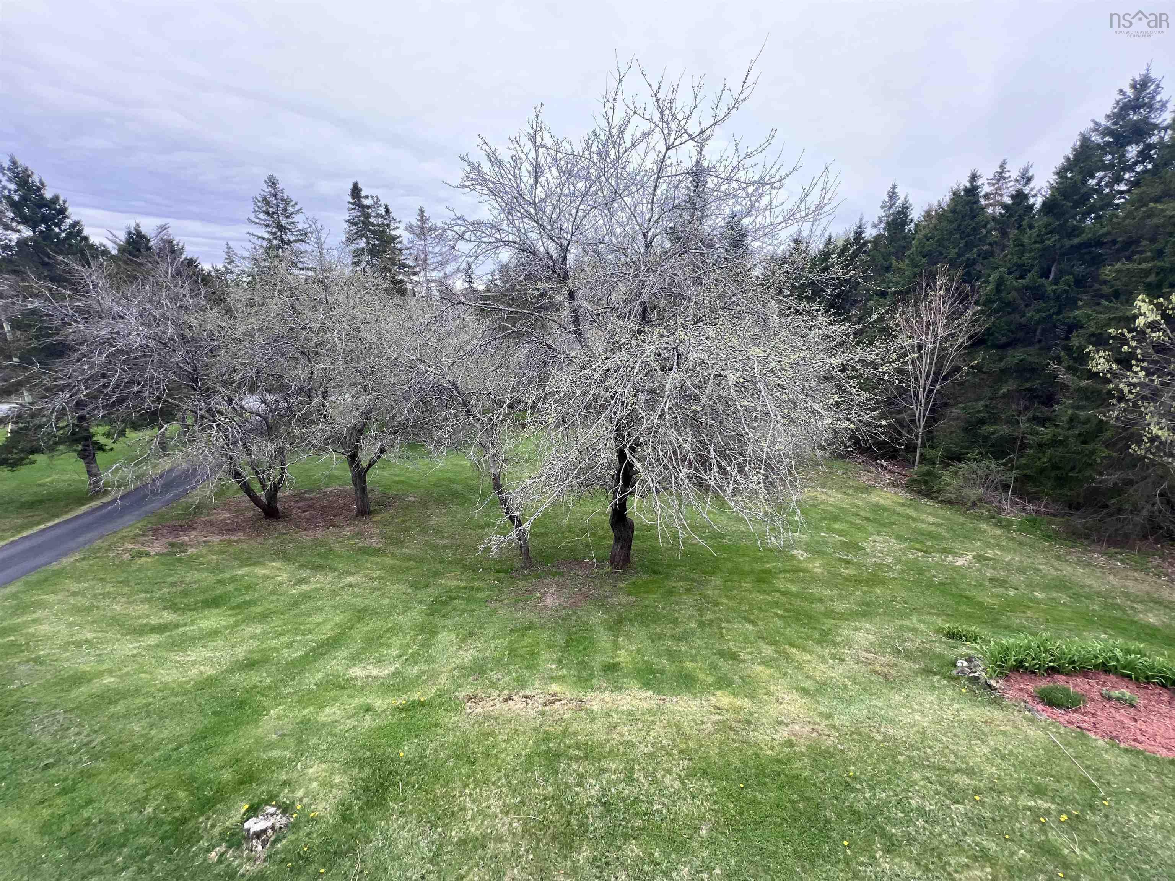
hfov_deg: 106.2
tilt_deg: -16.7
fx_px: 441
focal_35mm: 13
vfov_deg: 89.9
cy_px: 440
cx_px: 588
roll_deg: -1.3
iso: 32
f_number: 1.8
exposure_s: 1/226
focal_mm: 1.57
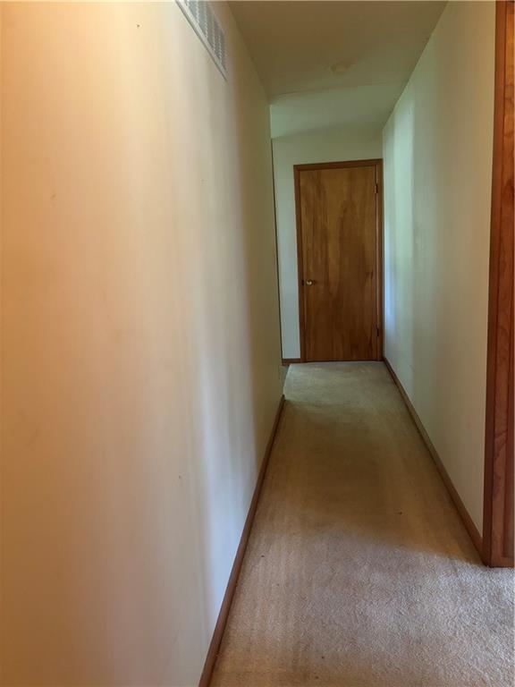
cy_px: 344
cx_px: 258
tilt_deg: -10.2
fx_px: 516
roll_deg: +2.9
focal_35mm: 26
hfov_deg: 53.1
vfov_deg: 67.3
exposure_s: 1/60
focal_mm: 5.96
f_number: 1.6
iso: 320
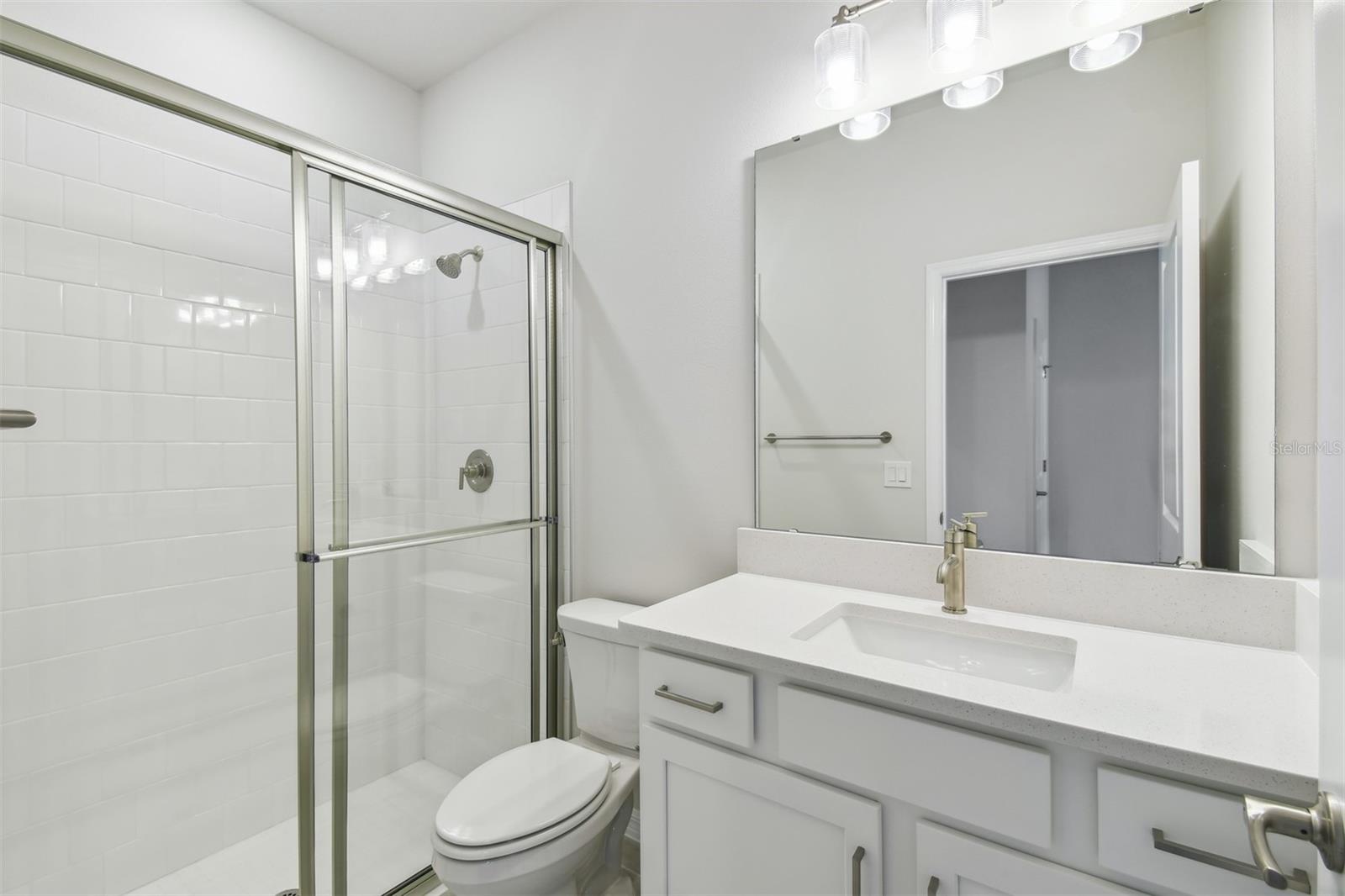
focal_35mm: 15
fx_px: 560
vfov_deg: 77.3
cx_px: 672
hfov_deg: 100.4
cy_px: 448
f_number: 7.1
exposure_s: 1/20
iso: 100
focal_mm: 10
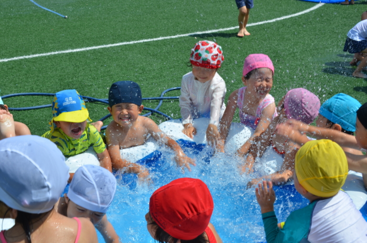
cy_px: 122
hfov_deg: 36.9
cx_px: 184
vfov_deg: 25.0
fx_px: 549
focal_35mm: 54
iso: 100
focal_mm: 36
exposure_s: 1/320
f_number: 9
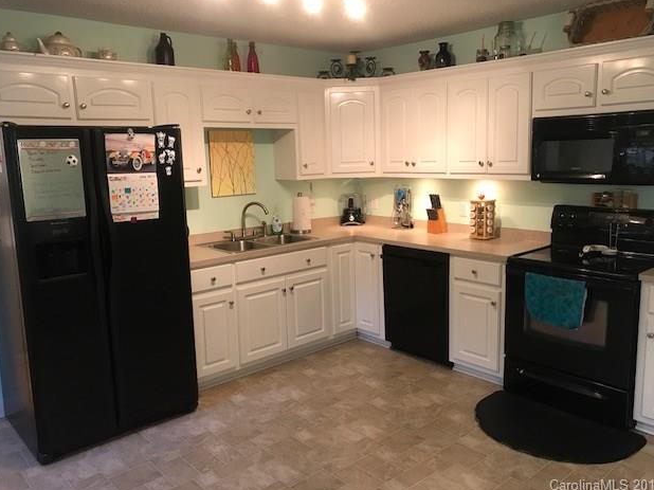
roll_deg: +0.8
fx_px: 548
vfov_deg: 48.2
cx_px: 332
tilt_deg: -8.5
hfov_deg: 61.7
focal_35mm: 29
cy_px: 241
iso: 40
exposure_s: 1/17
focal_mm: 3.99
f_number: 1.8
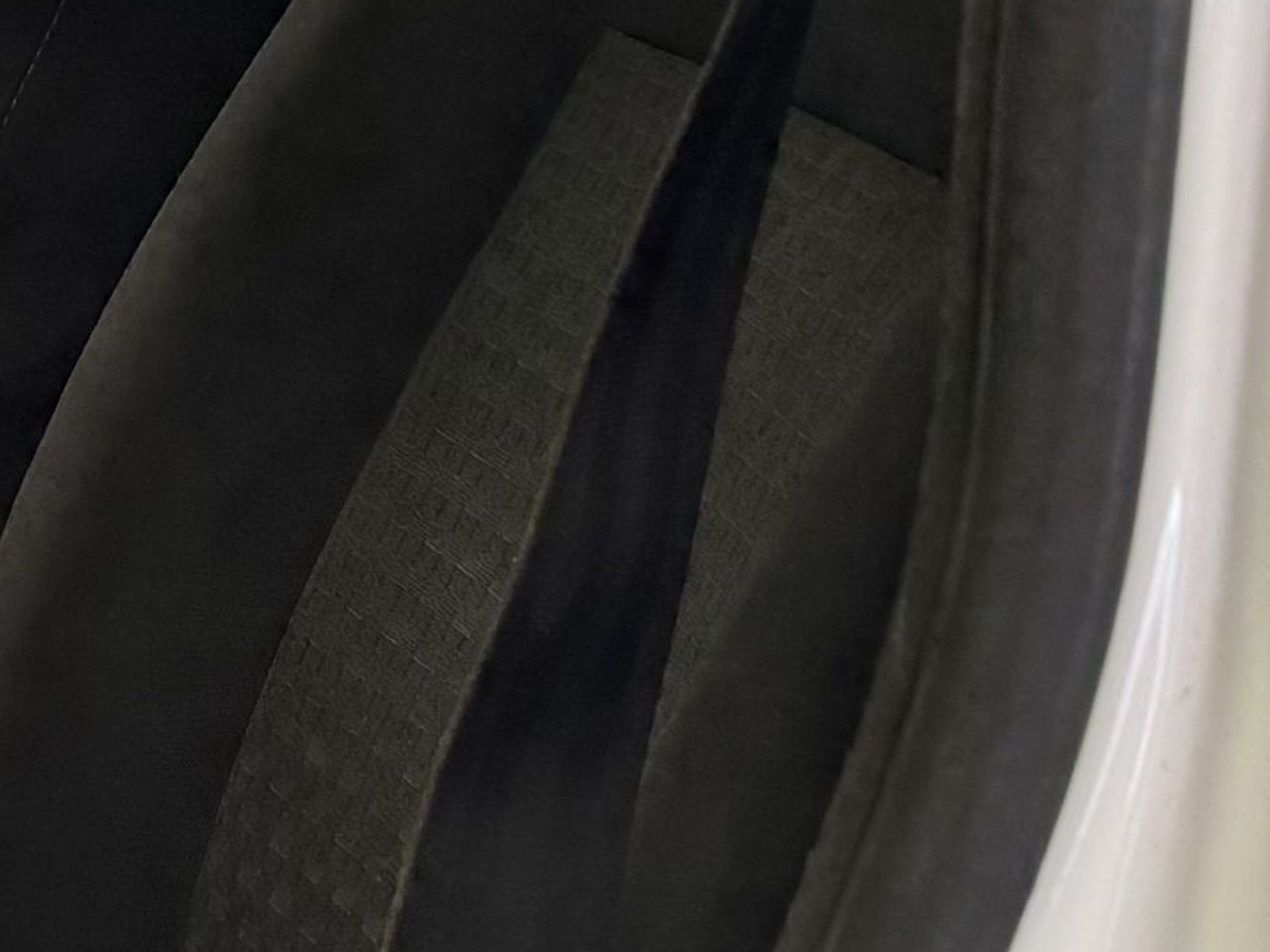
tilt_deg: -10.5
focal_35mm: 144
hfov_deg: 11.7
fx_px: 5283
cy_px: 391
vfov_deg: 10.3
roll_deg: +0.4
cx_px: -1577
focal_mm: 6.76
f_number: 1.78
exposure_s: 1/100
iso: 64
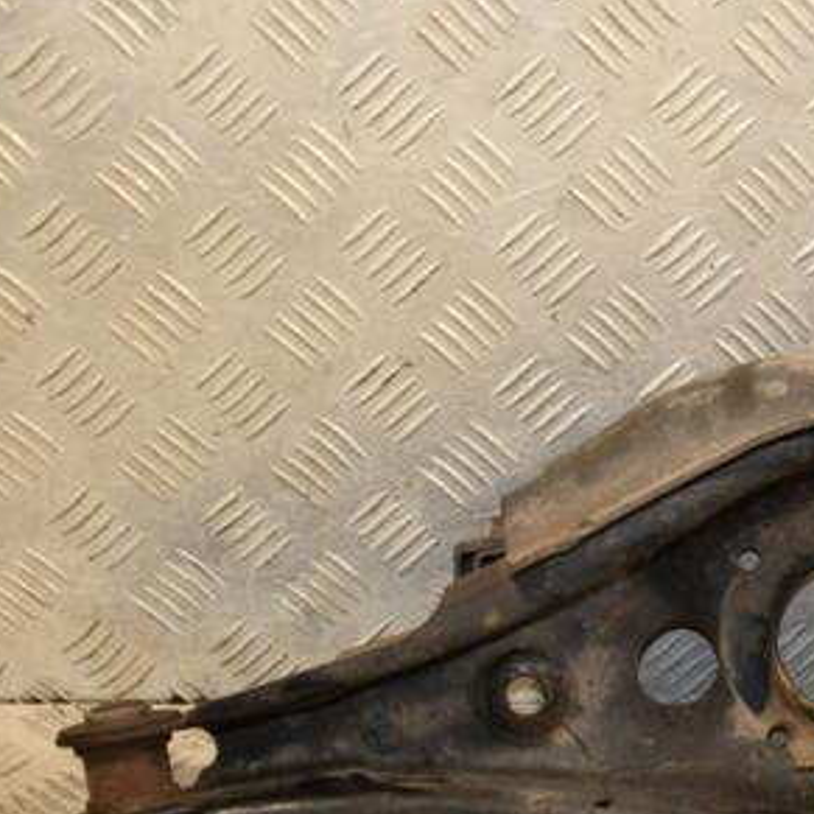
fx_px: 2444
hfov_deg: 18.6
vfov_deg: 18.8
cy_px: 545
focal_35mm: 92
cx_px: 750
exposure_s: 1/200
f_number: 5
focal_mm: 35
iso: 800
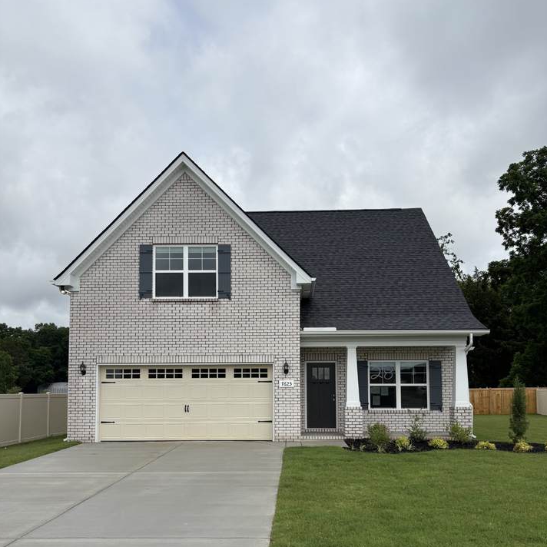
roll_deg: +0.5
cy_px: 353
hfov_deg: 52.5
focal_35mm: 31
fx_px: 554
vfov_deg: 51.8
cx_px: 274
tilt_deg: +4.6
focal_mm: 5.96
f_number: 1.6
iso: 50
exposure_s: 1/6993
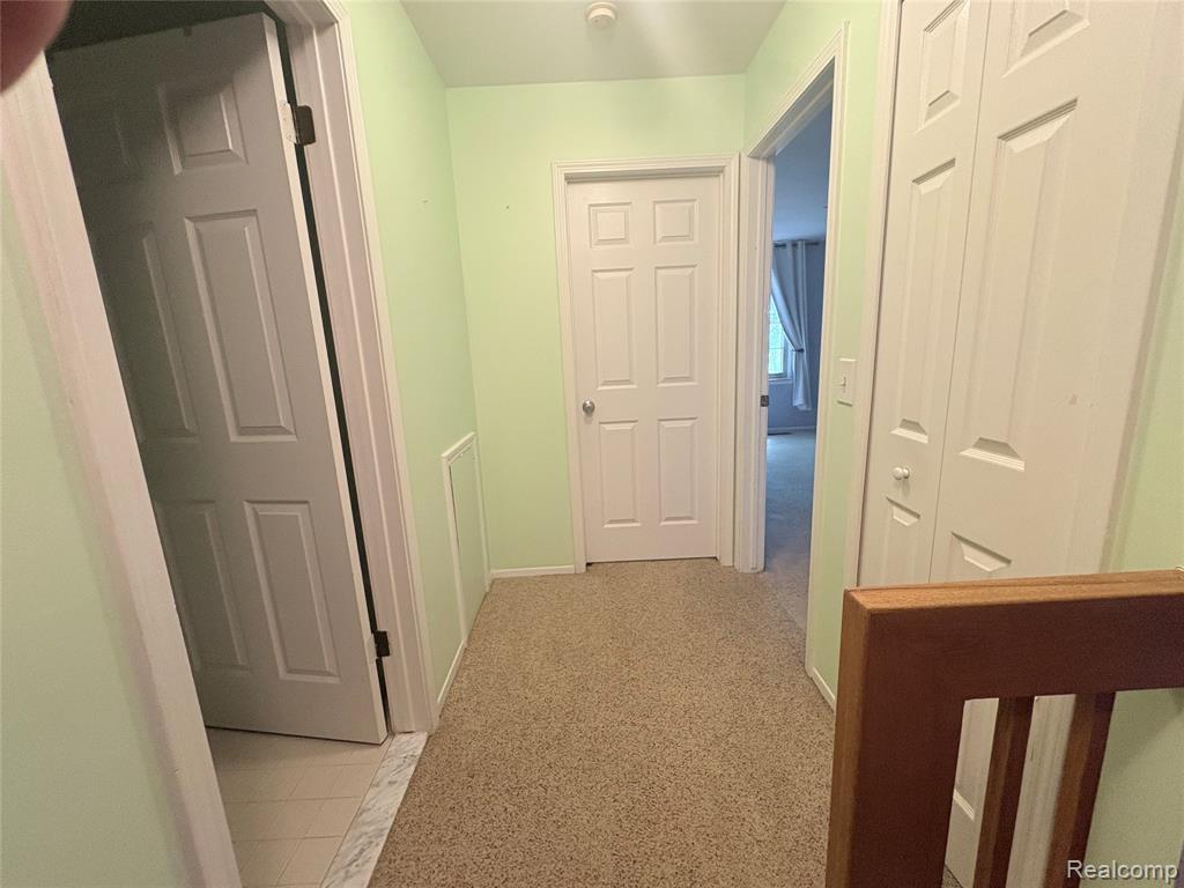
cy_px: 444
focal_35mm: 14
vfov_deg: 85.7
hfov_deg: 102.1
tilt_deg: -11.7
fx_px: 479
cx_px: 592
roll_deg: +2.9
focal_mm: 2.22
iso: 400
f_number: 2.2
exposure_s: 1/60
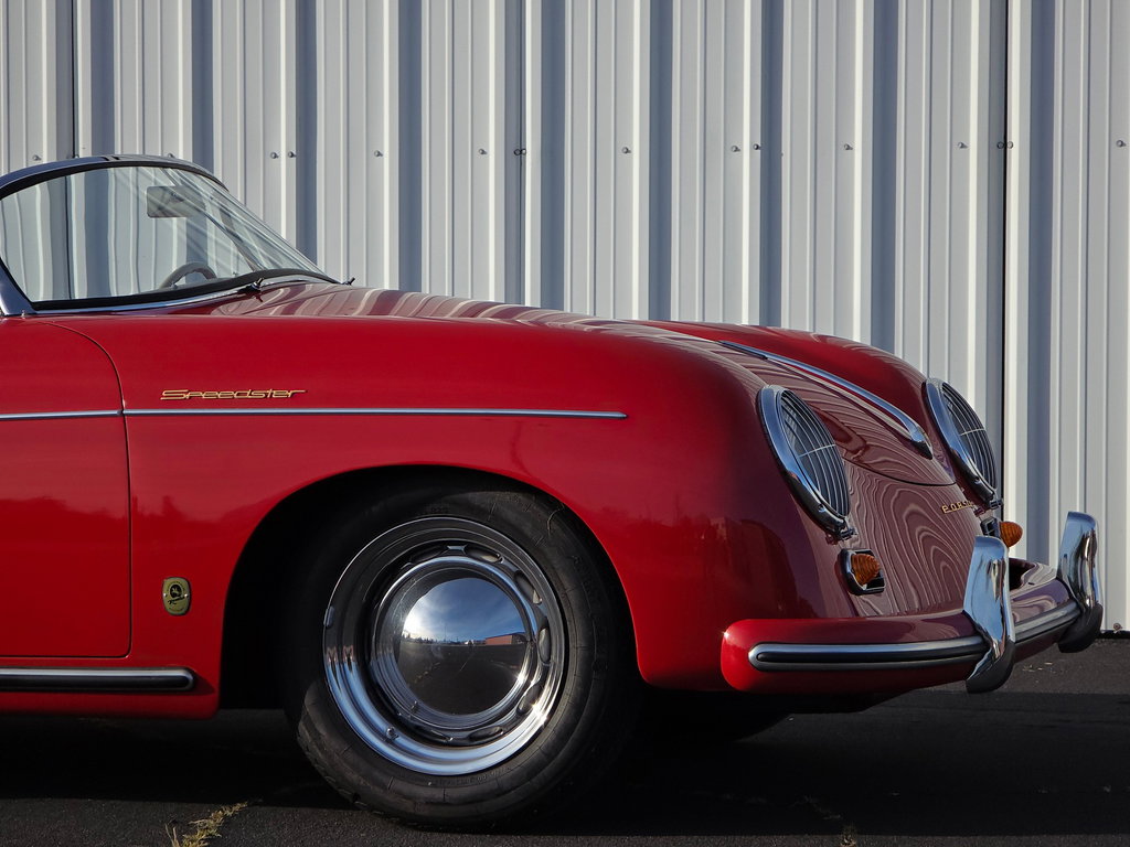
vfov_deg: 12.9
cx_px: 565
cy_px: 424
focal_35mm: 115
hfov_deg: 17.1
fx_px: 3754
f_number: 3.4
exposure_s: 1/1321
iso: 64
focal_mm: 18.6
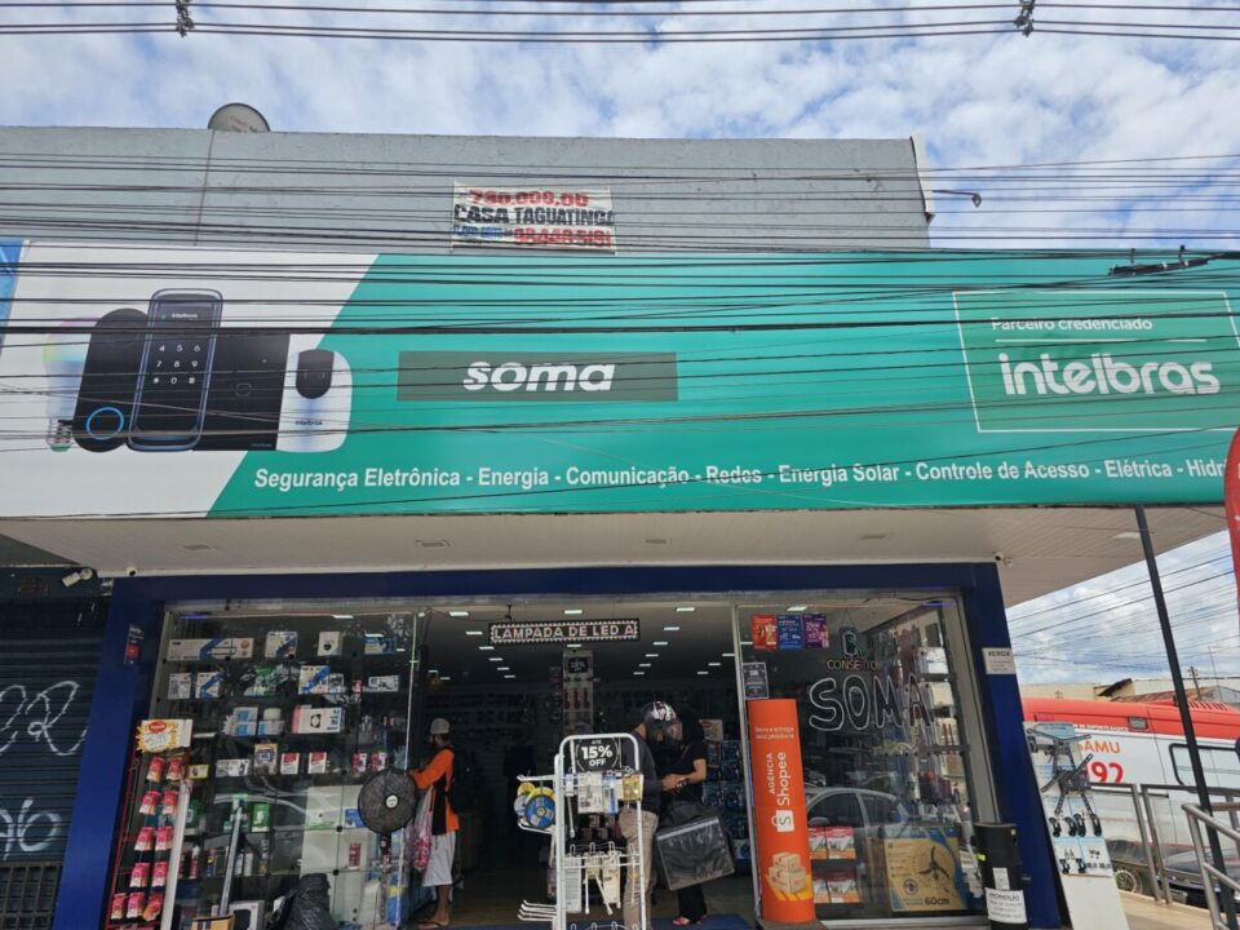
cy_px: 465
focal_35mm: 23
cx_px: 620
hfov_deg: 73.9
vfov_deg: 58.9
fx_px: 824
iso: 10
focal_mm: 6.3
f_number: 1.7
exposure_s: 1/876
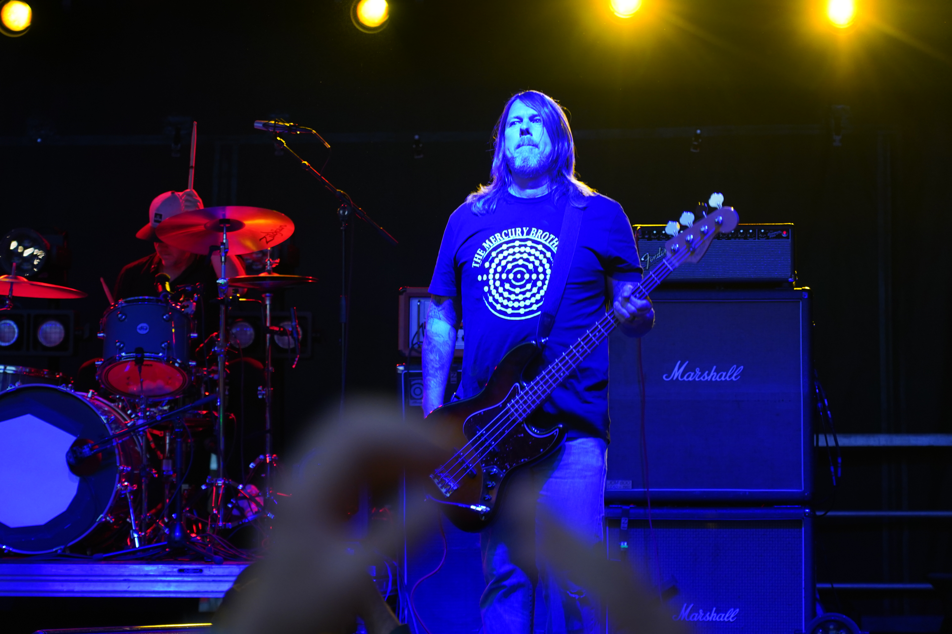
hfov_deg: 19.5
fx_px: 2776
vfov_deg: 13.0
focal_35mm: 105
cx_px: 476
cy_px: 317
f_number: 4
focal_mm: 105
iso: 1600
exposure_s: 1/160
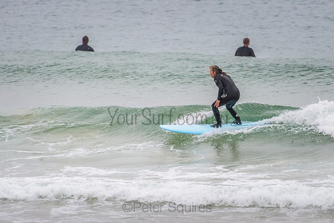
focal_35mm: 613
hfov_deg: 3.4
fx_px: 5692
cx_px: 198
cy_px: 118
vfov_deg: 2.2
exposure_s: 1/1000
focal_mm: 500
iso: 1600
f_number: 5.6
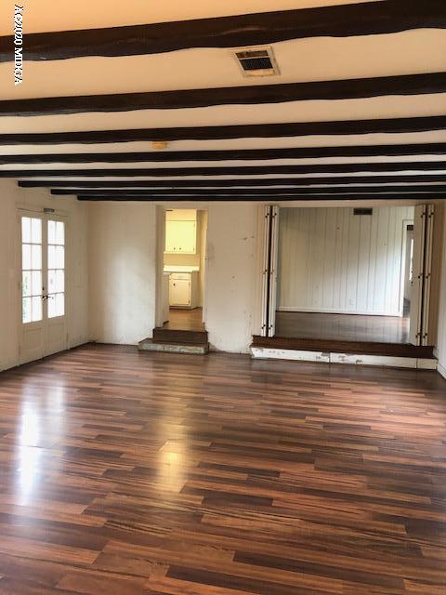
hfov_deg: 49.7
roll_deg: -0.7
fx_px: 481
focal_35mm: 28
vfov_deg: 63.4
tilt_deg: -4.3
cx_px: 223
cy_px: 298
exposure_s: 1/15
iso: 100
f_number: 1.8
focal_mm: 4
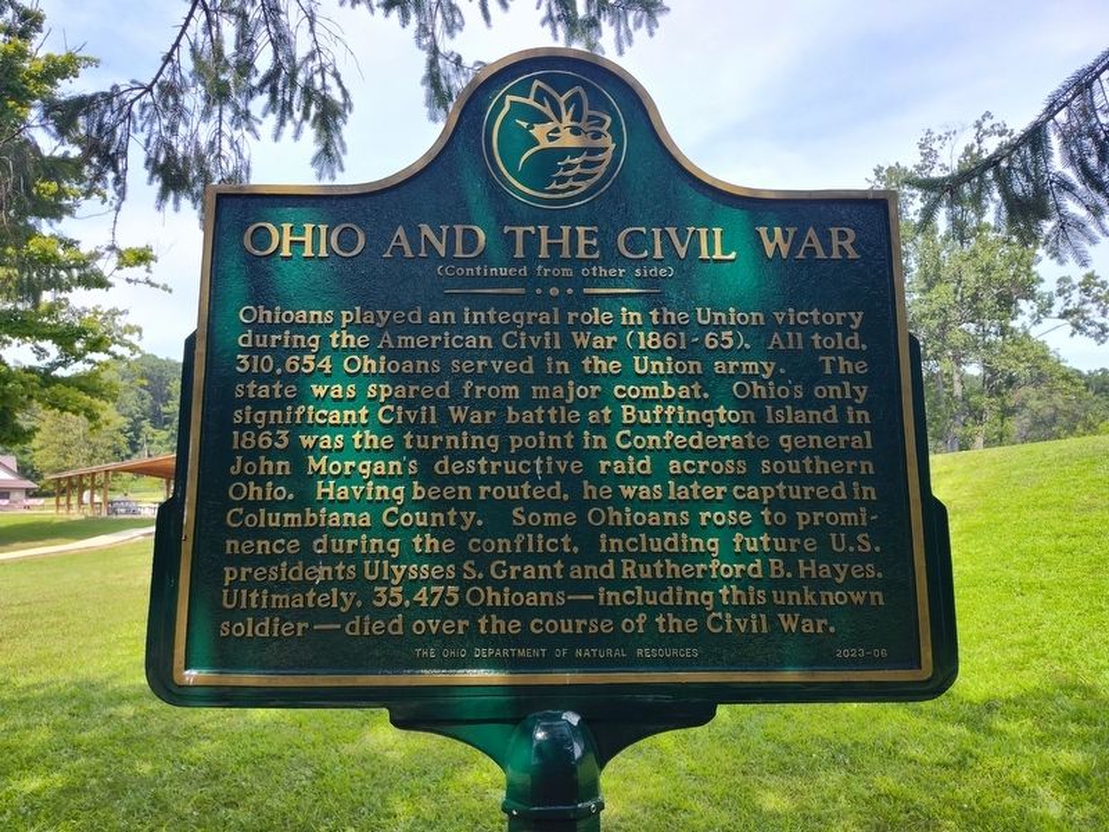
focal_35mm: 23
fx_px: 737
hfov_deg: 73.9
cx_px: 554
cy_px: 416
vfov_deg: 58.9
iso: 100
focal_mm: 5.56
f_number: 1.8
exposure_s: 1/649
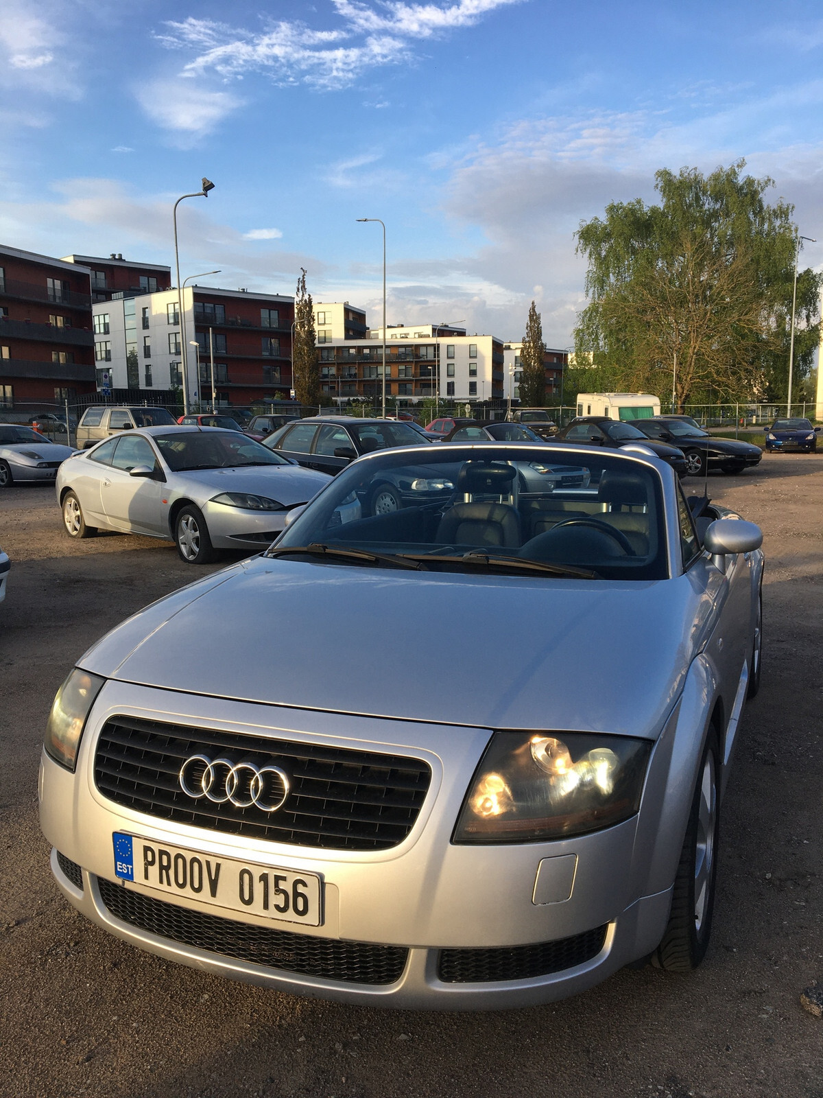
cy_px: 549
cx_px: 412
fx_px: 919
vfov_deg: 61.7
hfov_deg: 48.2
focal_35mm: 29
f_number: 2.2
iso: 25
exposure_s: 1/455
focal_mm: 4.15
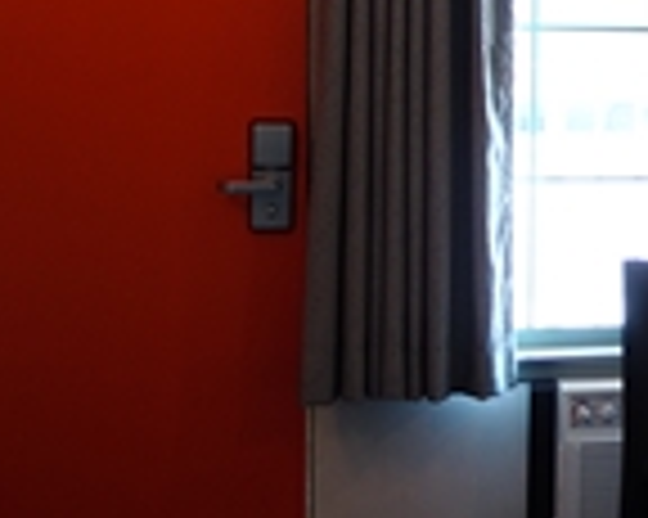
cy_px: 124
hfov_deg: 15.5
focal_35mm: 108
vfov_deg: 14.2
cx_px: 1130
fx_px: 2070
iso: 125
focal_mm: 10.4
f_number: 1.8
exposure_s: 1/80
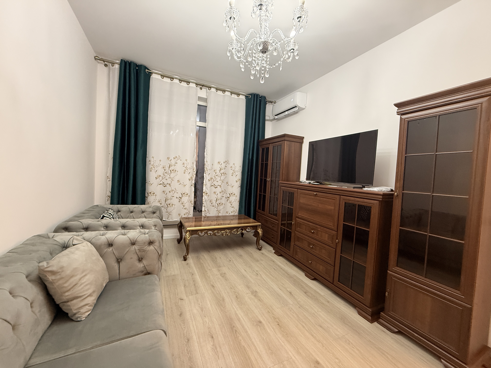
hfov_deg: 102.1
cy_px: 184
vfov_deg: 85.7
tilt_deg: -2.9
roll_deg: -4.1
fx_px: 199
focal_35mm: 14
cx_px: 246
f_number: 2.2
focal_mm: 2.22
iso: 320
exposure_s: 1/50
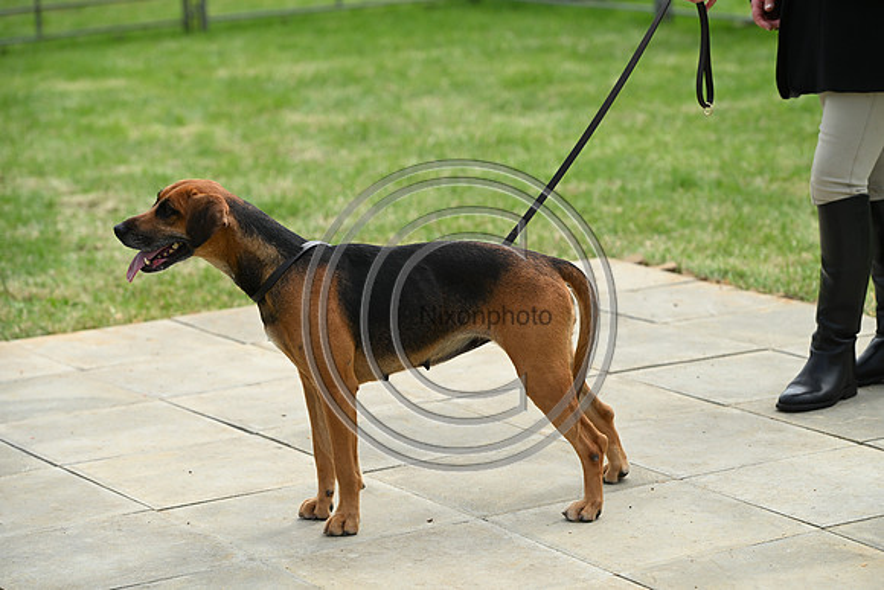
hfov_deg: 16.8
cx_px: 442
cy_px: 295
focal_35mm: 122
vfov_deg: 11.2
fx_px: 2996
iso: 200
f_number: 4.5
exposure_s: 1/1000
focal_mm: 122
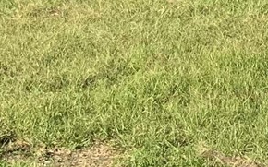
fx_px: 1584
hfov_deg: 9.5
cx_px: 323
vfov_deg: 6.0
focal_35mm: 217
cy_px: -94
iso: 16
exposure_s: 1/1055
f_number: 1.8
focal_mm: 3
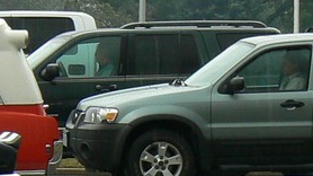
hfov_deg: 6.1
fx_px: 2911
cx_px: -133
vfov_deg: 3.5
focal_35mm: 351
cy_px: 181
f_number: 5.6
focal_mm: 13.4
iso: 80
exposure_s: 1/125
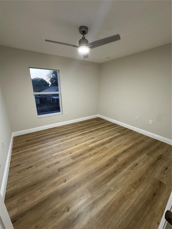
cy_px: 114
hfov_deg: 85.7
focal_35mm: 14
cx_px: 86
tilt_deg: -15.6
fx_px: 93
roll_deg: -0.7
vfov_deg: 102.1
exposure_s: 1/60
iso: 320
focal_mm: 2.22
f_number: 2.2
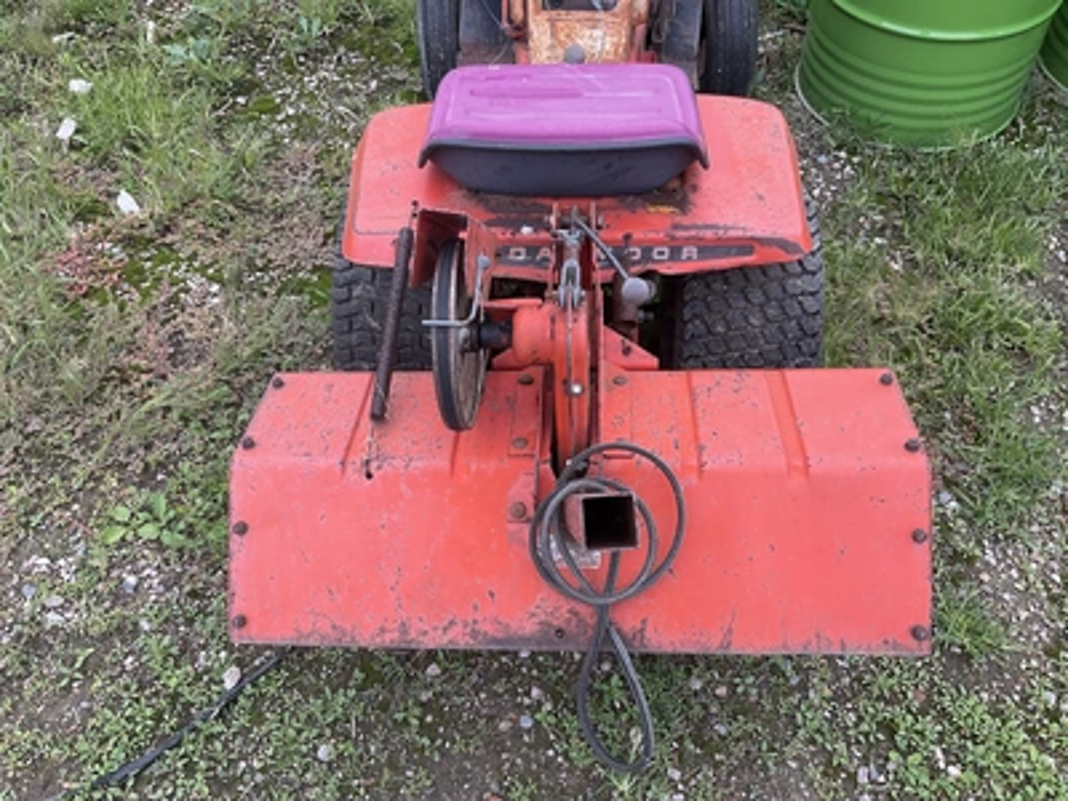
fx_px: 895
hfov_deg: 61.7
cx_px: 534
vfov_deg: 48.2
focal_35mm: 29
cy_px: 400
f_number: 1.8
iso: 20
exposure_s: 1/185
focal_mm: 3
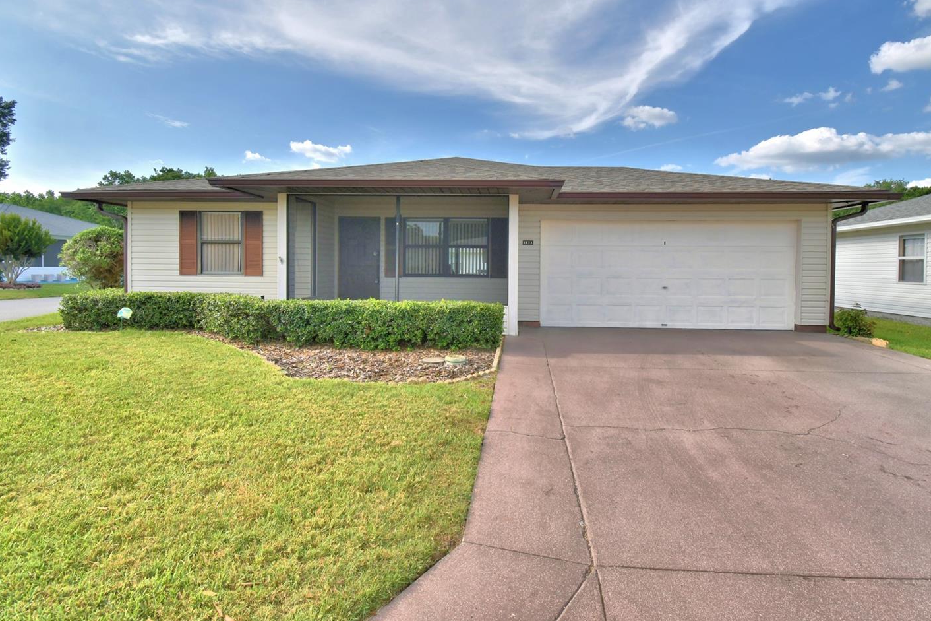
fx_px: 440
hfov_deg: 93.1
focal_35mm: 17
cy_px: 278
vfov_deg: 70.2
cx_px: 502
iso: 100
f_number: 10
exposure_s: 1/250
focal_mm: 10
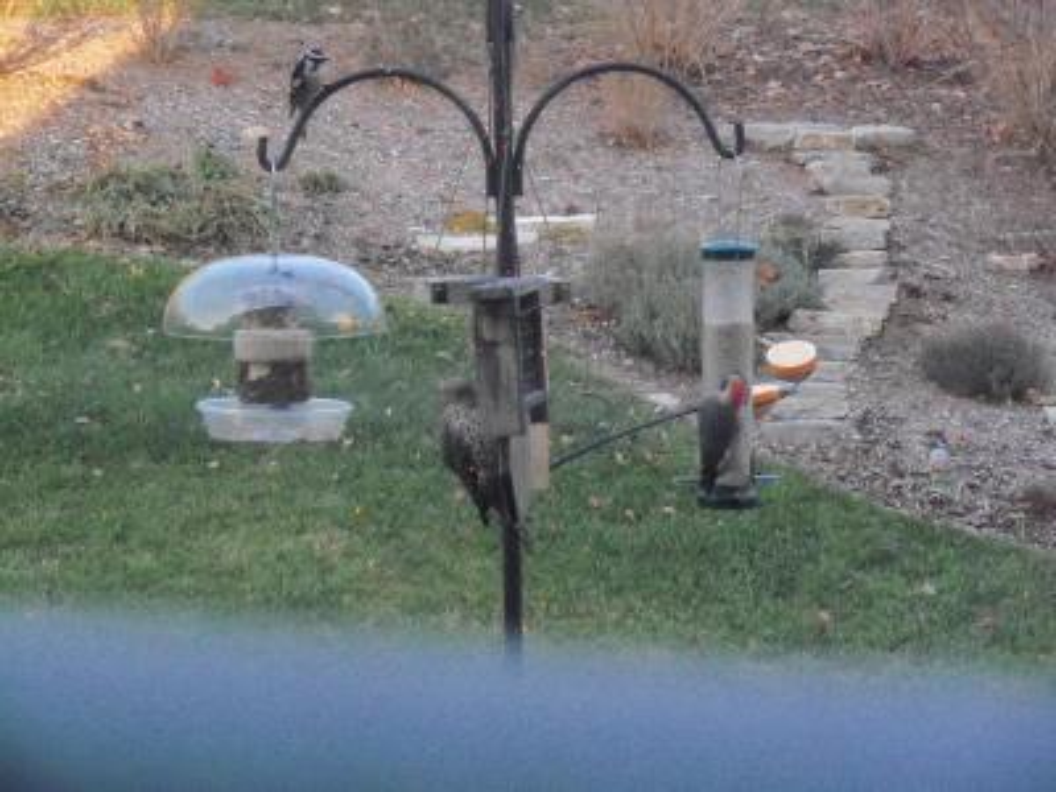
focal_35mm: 98
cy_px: 396
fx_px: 2990
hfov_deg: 20.0
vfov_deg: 15.1
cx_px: 528
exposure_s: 1/125
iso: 1000
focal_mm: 17.4
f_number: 5.1
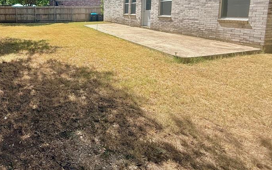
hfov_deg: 75.4
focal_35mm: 22
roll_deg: -0.1
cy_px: 28
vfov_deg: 50.8
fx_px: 163
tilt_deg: -6.2
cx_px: 77
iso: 50
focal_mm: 2.22
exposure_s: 1/1167
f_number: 2.2
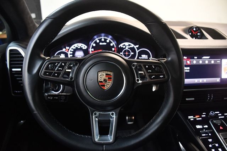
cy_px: 76
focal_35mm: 27
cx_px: 114
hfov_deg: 67.4
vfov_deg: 47.9
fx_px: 170
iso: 4000
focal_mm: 18
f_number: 3.5
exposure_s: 1/60
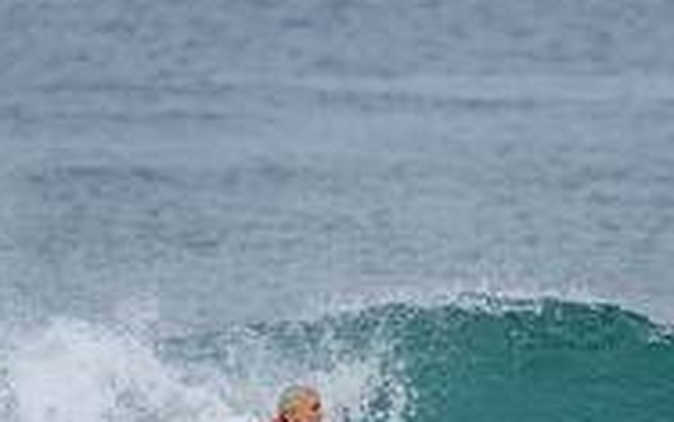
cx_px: 281
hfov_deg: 1.3
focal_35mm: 1585
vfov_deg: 0.8
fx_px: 29123
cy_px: 557
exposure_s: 1/2000
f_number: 5.6
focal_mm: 500
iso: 280
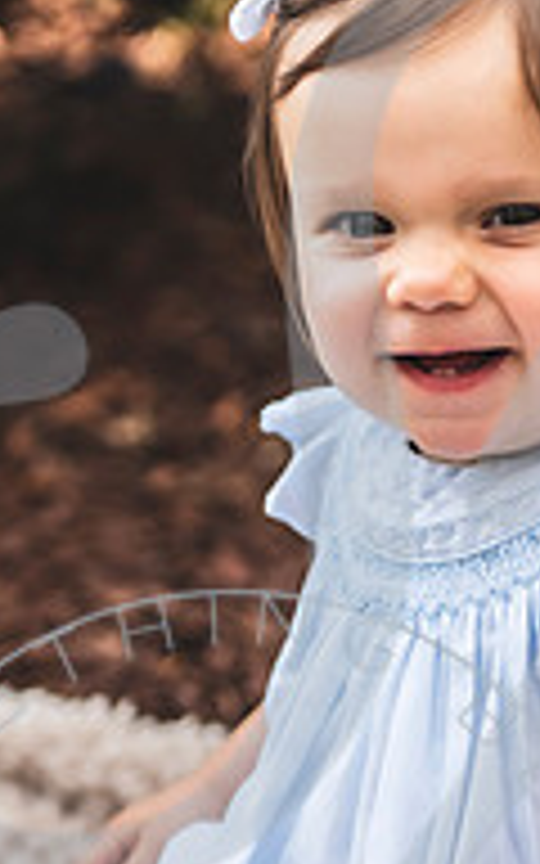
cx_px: 436
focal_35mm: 167
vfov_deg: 12.5
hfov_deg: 7.8
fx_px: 3932
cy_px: 666
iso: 100
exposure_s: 1/500
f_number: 2.8
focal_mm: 70
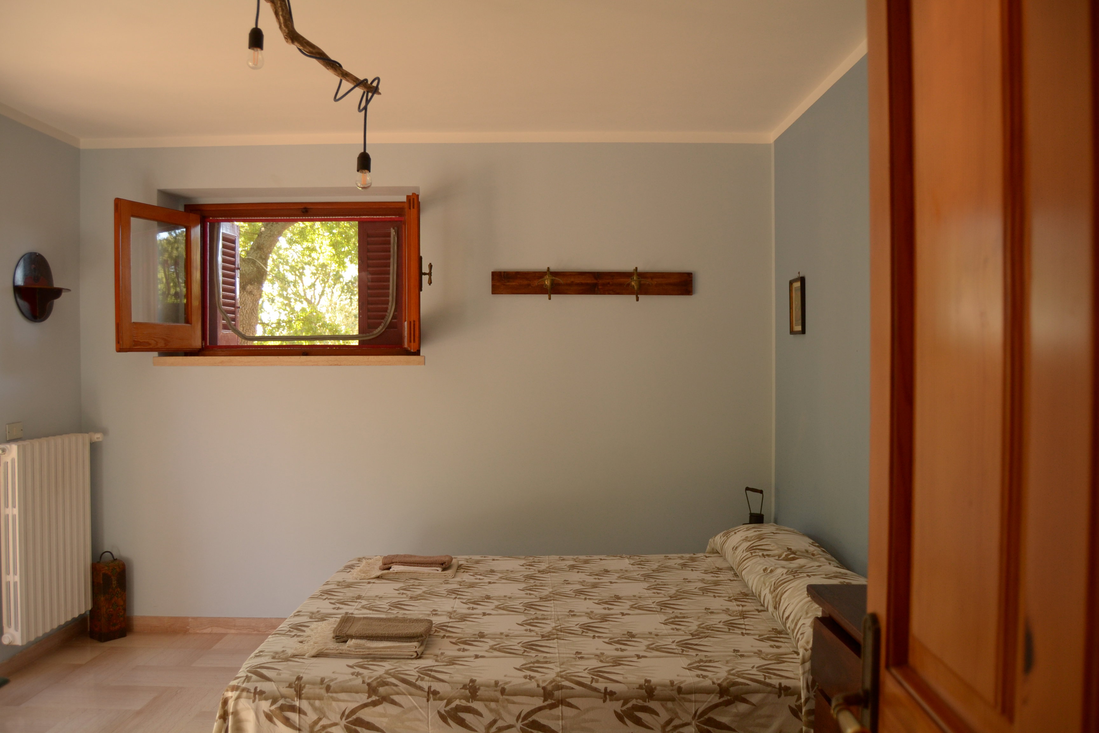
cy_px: 366
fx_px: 824
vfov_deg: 47.9
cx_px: 550
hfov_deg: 67.4
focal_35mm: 27
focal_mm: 18
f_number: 3.5
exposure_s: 1/40
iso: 200
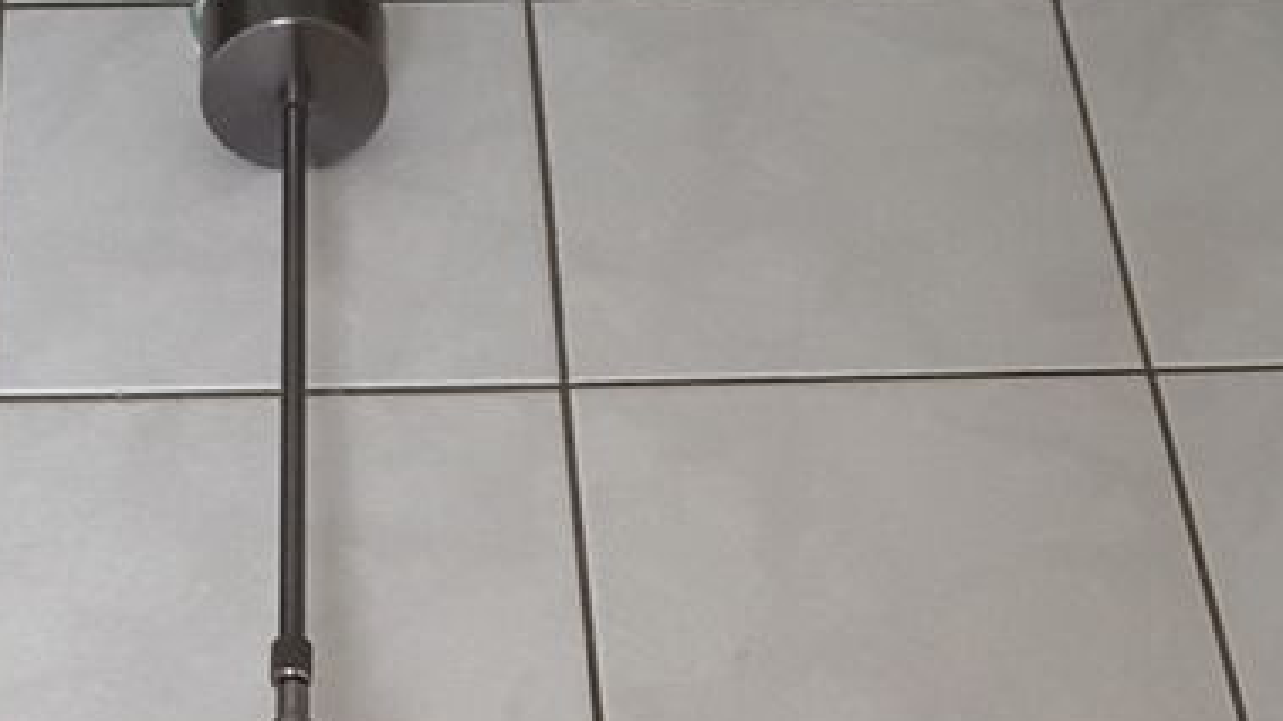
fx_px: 3027
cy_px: 846
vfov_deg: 13.3
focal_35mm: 89
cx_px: 352
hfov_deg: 23.7
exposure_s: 1/25
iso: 100
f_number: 1.9
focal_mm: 2.9
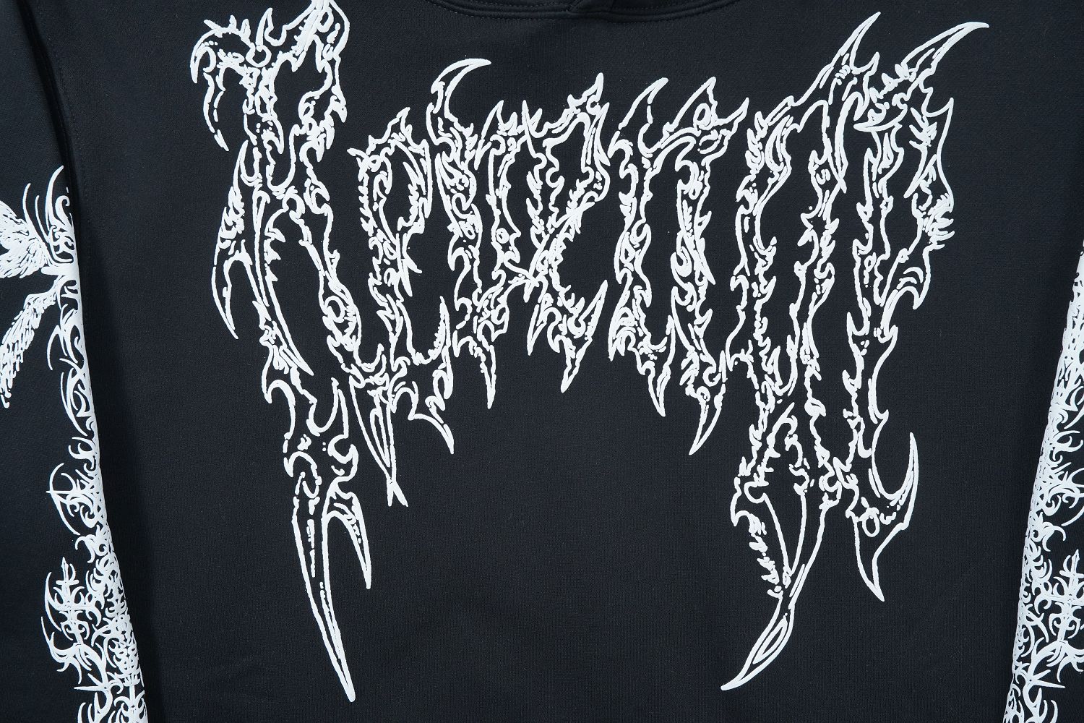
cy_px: 362
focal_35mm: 35
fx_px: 1054
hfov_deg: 54.4
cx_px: 542
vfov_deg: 37.9
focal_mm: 35
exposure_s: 1/100
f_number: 10
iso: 1600
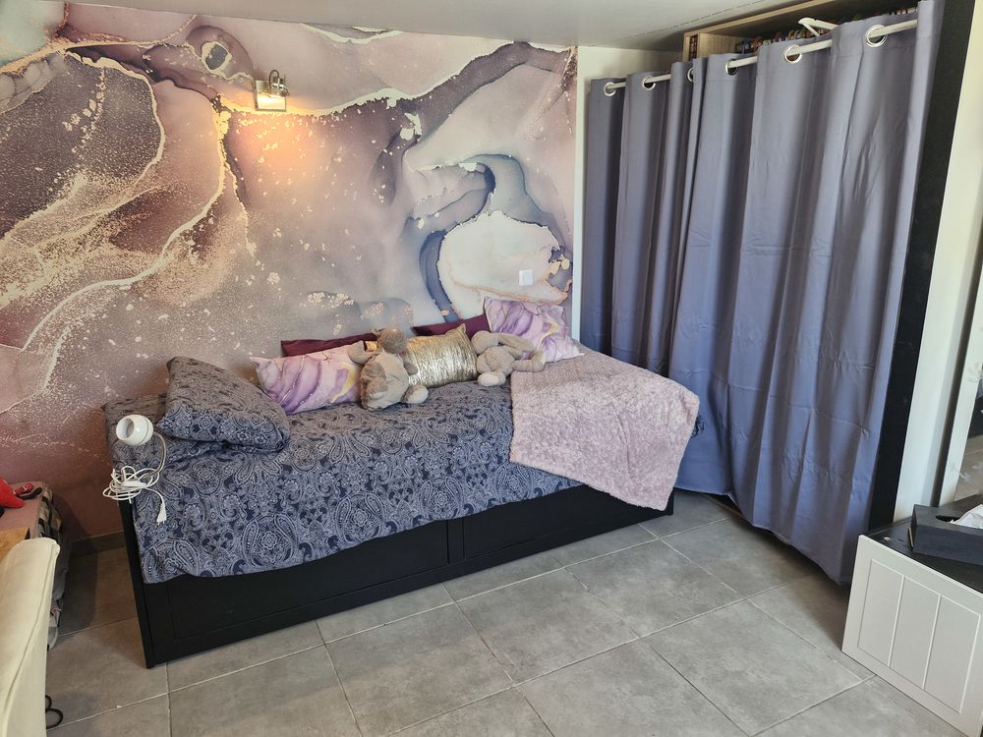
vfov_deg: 58.9
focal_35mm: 23
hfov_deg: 73.9
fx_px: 653
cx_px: 492
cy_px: 368
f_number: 1.8
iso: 160
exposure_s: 1/100
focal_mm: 5.54
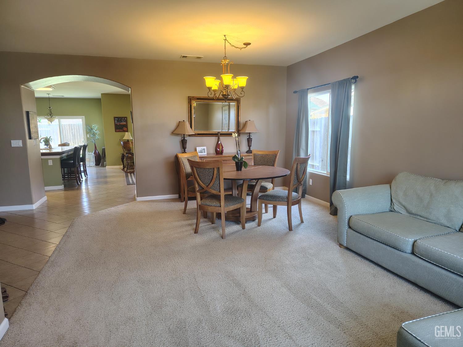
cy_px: 174
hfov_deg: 71.6
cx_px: 232
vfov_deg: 56.8
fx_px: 321
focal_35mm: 24
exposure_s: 1/120
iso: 1060
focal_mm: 5.56
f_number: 1.8
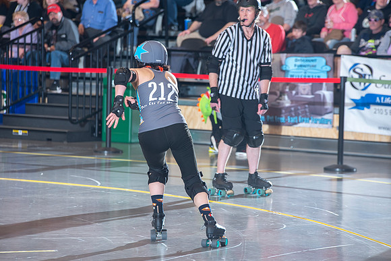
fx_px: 2173
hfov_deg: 10.3
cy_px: 130
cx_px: 196
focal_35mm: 200
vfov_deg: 6.9
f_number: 5.6
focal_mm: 200
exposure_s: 1/160
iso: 640
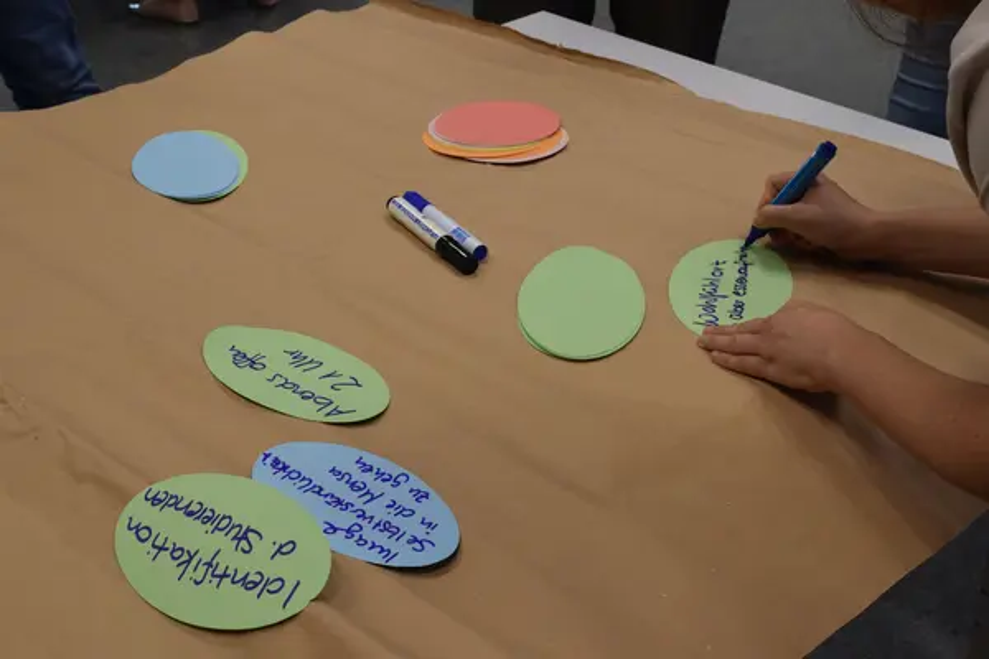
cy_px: 330
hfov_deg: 35.1
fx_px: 1566
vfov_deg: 23.8
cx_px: 494
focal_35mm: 57
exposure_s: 1/80
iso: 1600
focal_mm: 38
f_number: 11
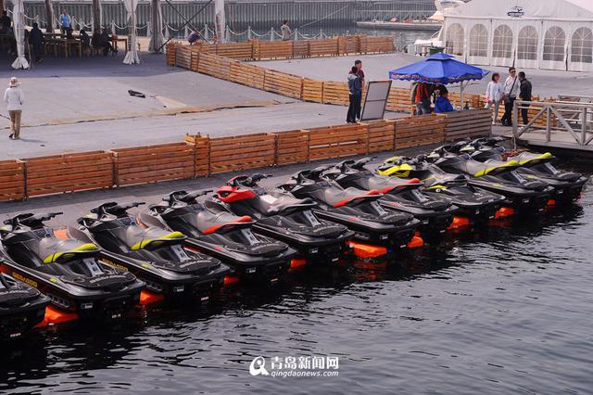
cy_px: 198
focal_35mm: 66
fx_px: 1087
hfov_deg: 30.5
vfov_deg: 20.6
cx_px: 296
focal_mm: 66
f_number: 5.6
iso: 200
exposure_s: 1/800
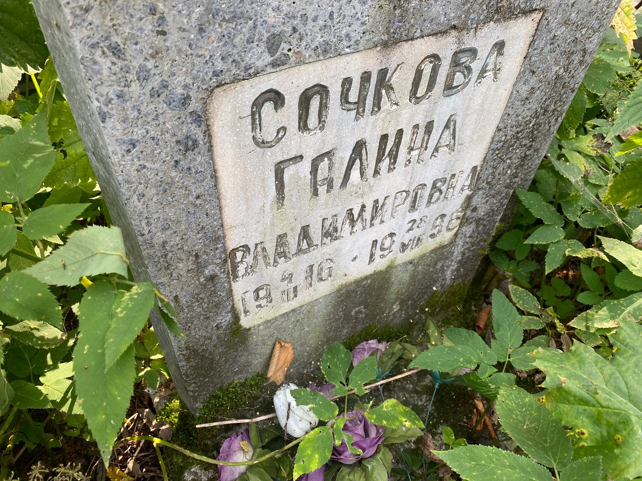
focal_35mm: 26
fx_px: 482
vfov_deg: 53.1
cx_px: 321
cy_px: 240
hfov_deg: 67.3
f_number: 1.8
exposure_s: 1/121
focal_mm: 4.25
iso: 40
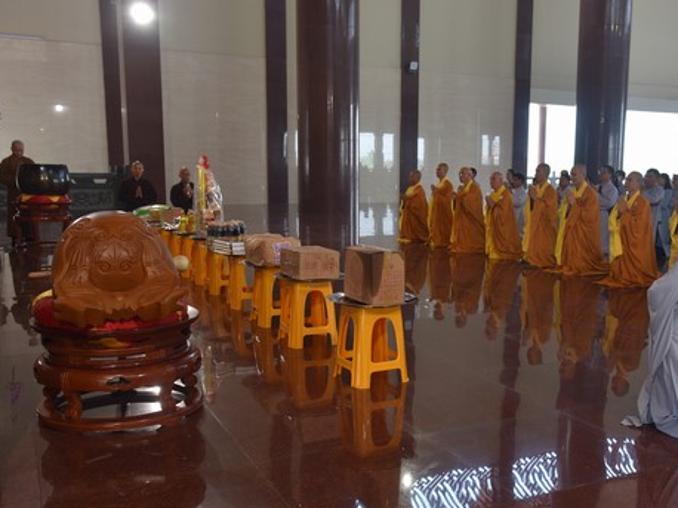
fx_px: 803
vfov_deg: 35.0
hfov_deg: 45.4
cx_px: 429
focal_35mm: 41
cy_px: 292
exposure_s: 1/80
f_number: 4.5
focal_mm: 30
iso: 400
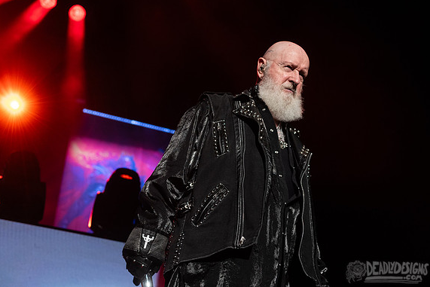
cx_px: 236
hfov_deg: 32.3
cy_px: 126
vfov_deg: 21.9
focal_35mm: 62
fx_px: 741
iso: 1600
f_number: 4
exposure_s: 1/500
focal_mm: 55
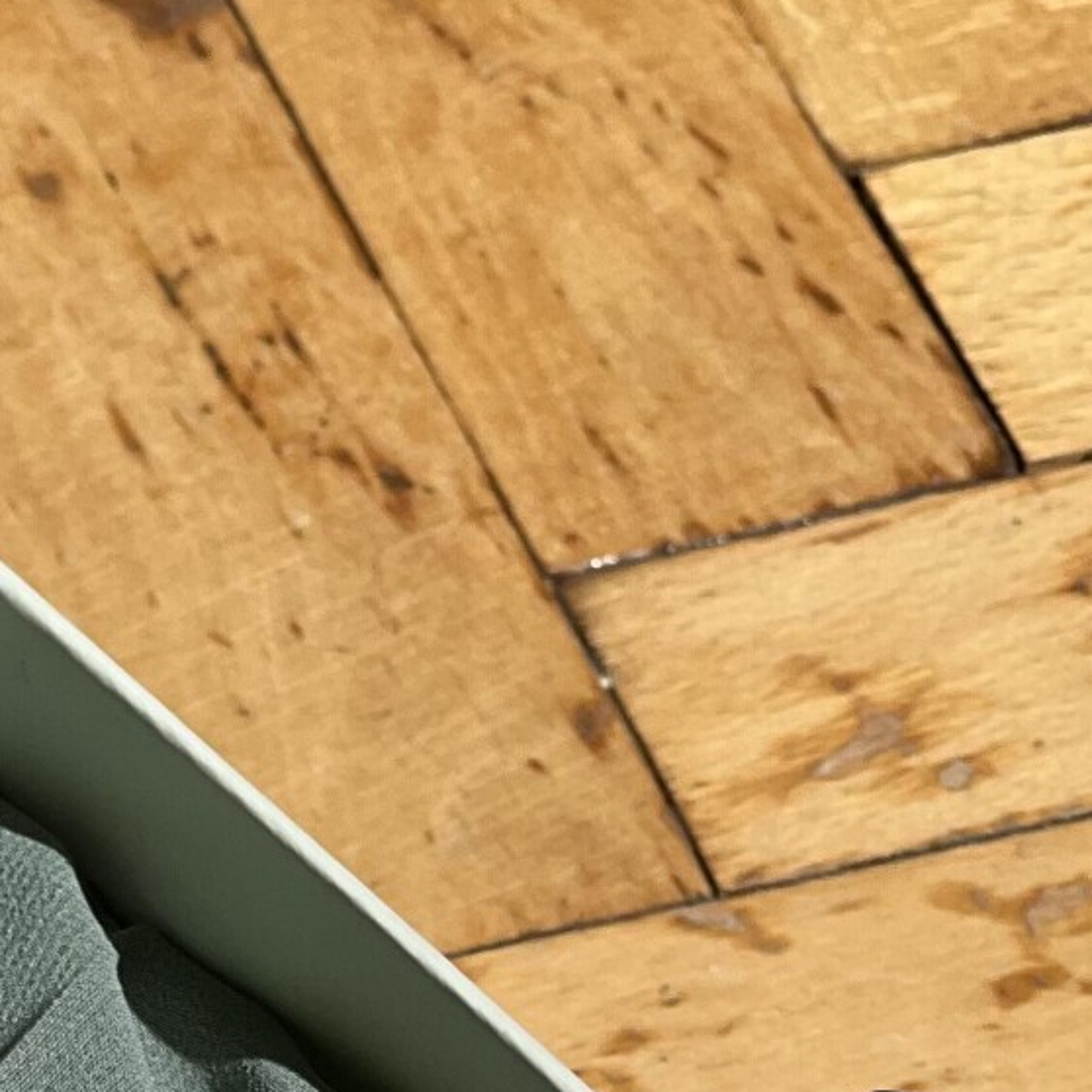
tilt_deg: -42.2
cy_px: 1114
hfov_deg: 7.1
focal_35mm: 244
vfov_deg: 7.1
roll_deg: +3.0
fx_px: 8708
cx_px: -117
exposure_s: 1/677
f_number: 2.8
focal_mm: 9
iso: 32
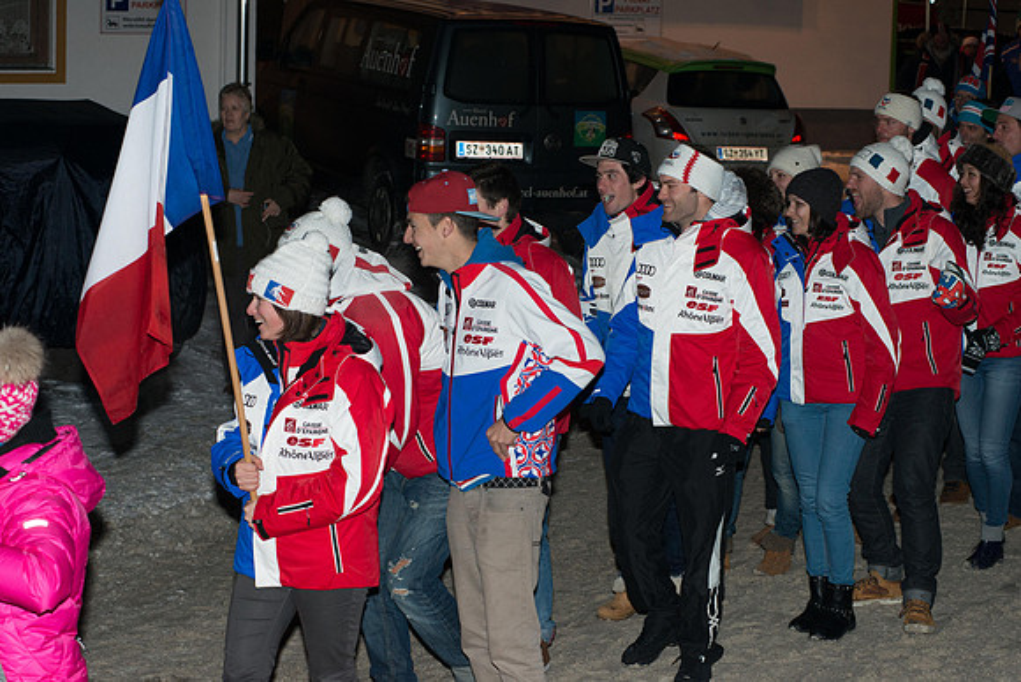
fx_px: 2269
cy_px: 341
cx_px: 510
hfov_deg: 25.4
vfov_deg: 17.1
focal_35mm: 80
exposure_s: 1/60
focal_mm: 80
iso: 1000
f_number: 7.1
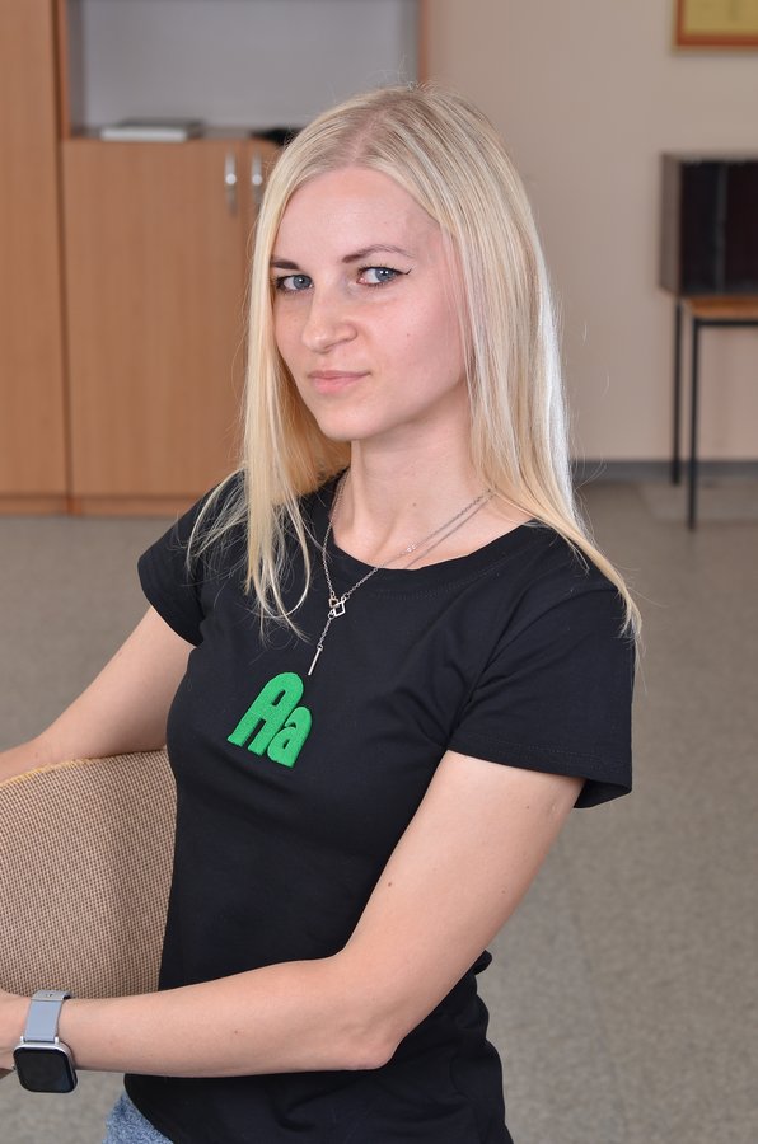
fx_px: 2380
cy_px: 572
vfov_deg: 27.0
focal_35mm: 75
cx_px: 379
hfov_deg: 18.1
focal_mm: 50
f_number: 5.6
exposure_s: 1/200
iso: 200
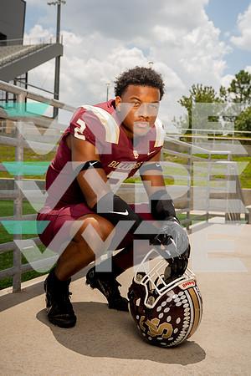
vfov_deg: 45.4
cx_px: 126
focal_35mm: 43
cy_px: 188
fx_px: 450
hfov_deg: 31.2
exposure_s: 1/200
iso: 50
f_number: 6.3
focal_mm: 43
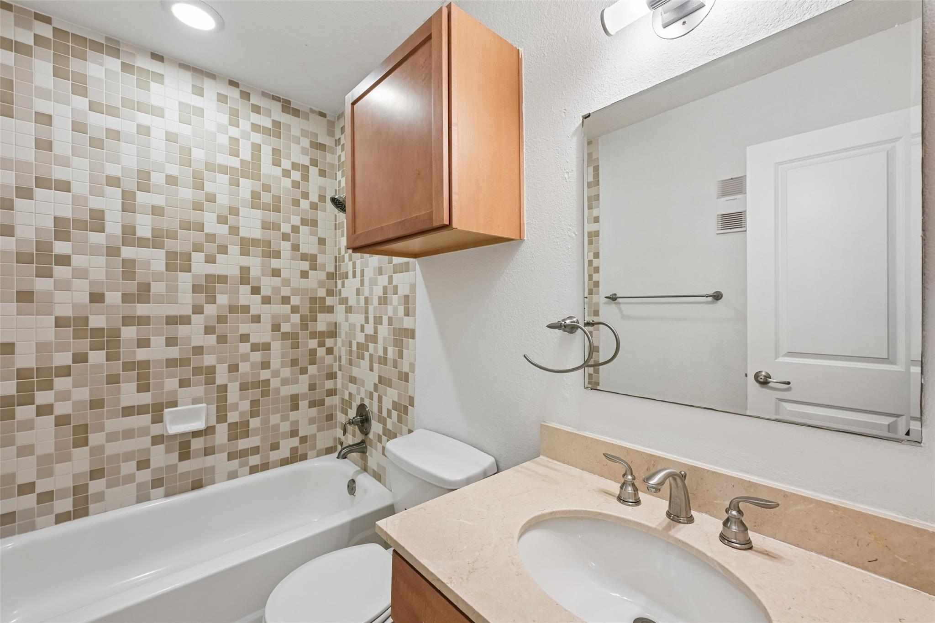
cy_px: 312
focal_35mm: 15
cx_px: 468
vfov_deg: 77.3
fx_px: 390
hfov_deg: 100.4
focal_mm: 15
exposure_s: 1/10
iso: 400
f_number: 6.7
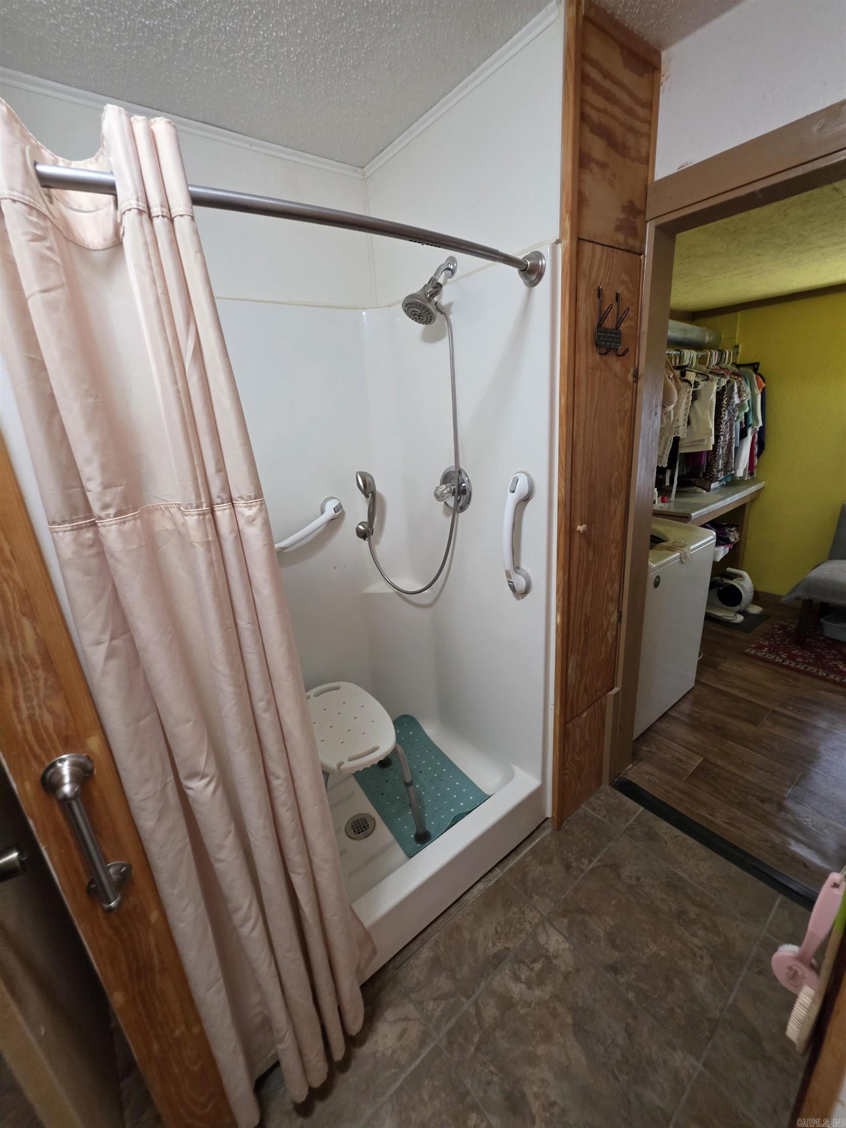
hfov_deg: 89.9
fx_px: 424
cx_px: 423
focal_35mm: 13
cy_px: 564
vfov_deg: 106.2
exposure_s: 1/60
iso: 250
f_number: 1.9
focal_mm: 2.2
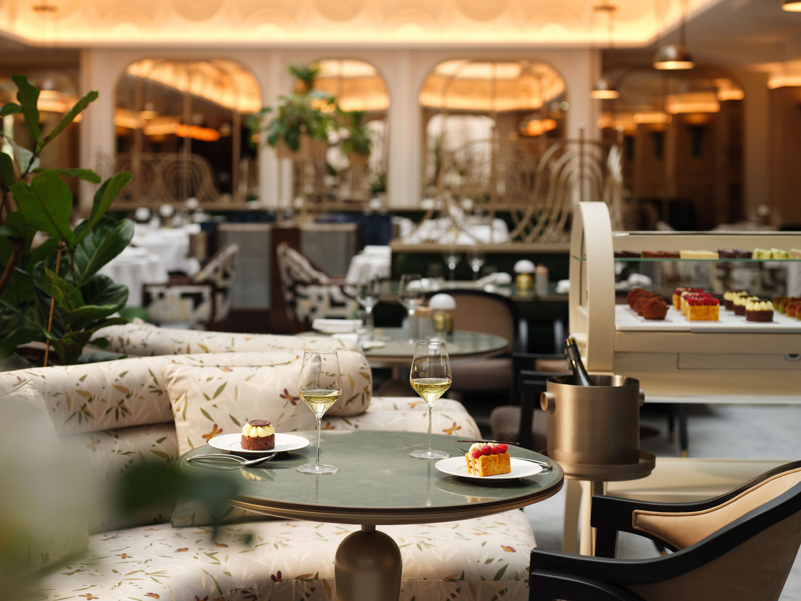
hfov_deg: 30.7
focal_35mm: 63
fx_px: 1458
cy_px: 300
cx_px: 400
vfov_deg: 23.3
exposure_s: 1/15
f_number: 3.6
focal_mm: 80
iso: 125
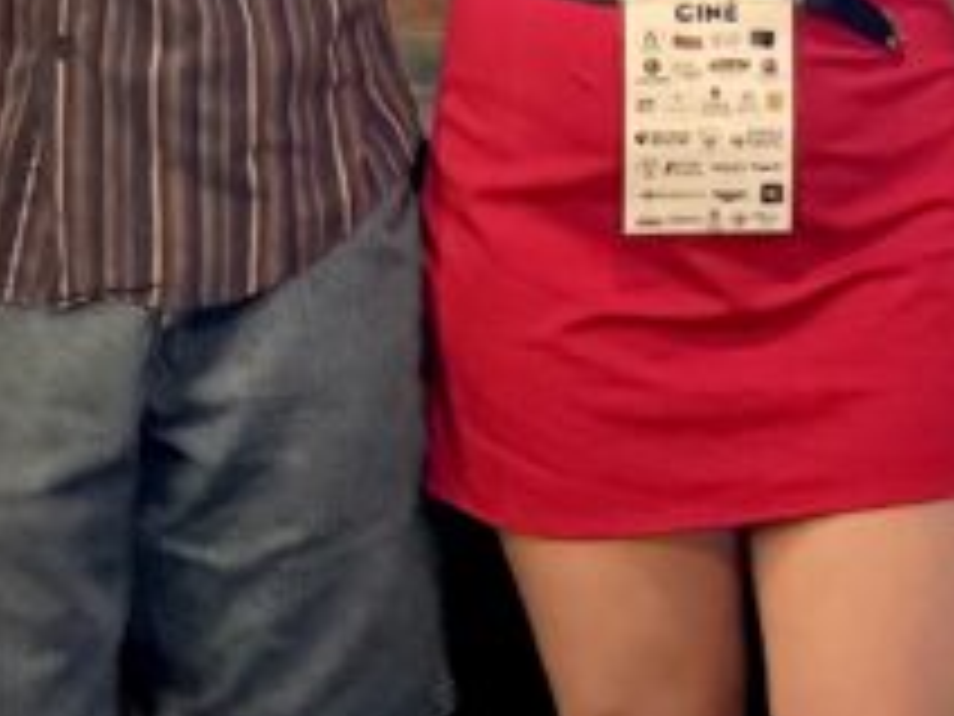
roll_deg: -1.0
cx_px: 670
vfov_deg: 12.2
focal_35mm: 116
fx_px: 3197
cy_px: -365
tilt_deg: -10.1
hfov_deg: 16.9
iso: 1600
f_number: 1.78
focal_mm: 6.76
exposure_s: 1/30
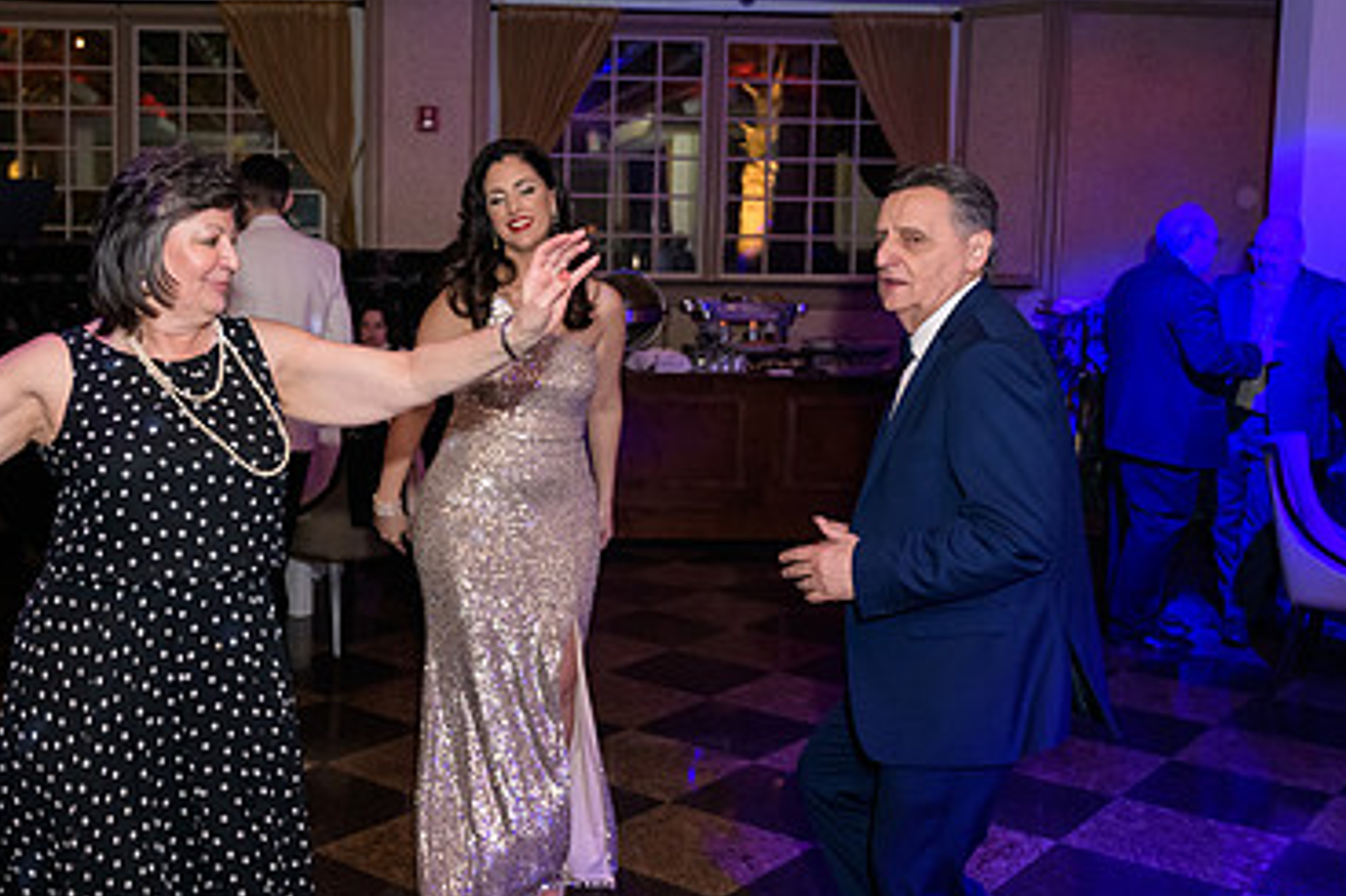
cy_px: 386
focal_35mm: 41
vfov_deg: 32.6
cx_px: 465
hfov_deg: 46.8
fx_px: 1532
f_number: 3.2
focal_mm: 26
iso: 1600
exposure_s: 1/125
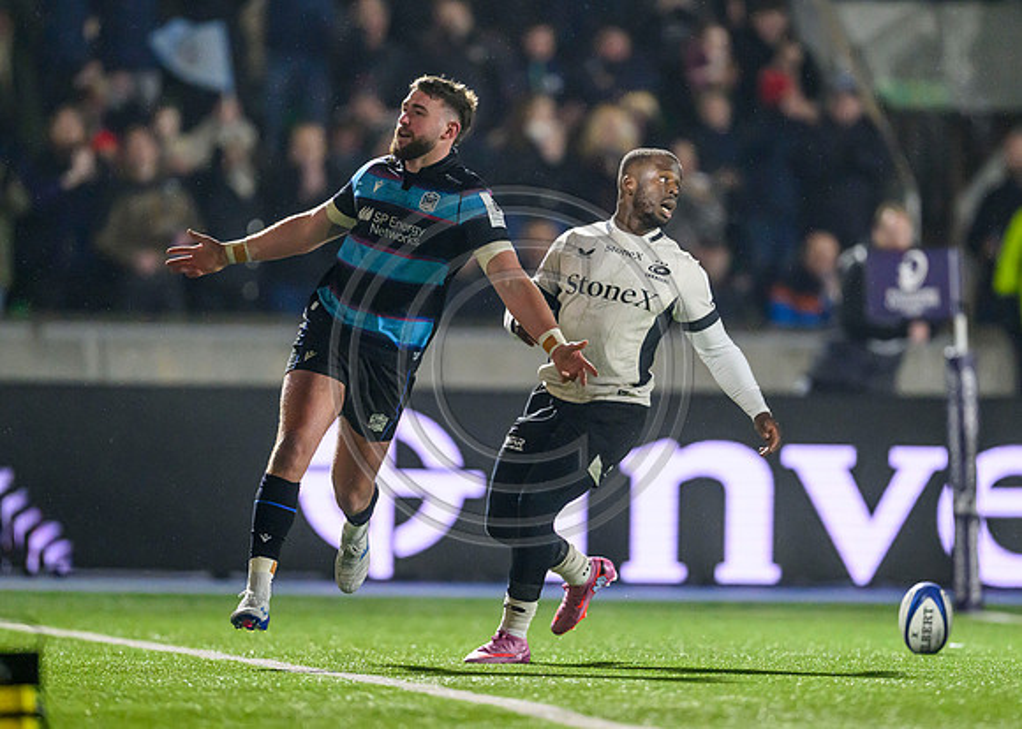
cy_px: 362
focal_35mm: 519
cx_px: 604
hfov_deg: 3.9
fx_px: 15074
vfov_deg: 2.8
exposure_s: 1/1600
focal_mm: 400
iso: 5000
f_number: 3.2
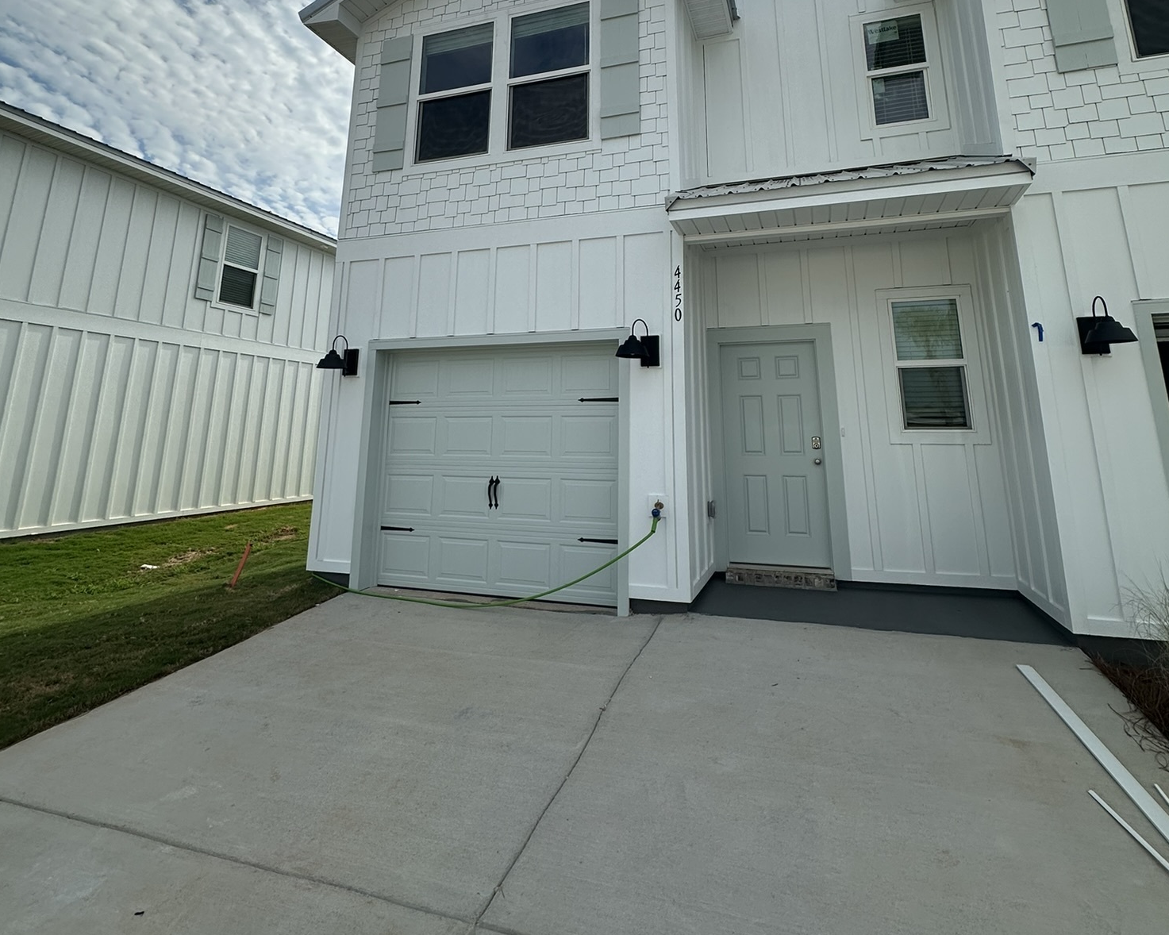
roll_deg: -1.2
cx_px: 594
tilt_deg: +13.8
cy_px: 284
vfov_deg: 68.1
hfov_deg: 83.3
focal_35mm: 19
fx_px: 657
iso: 50
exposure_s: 1/2959
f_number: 2.2
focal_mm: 2.22
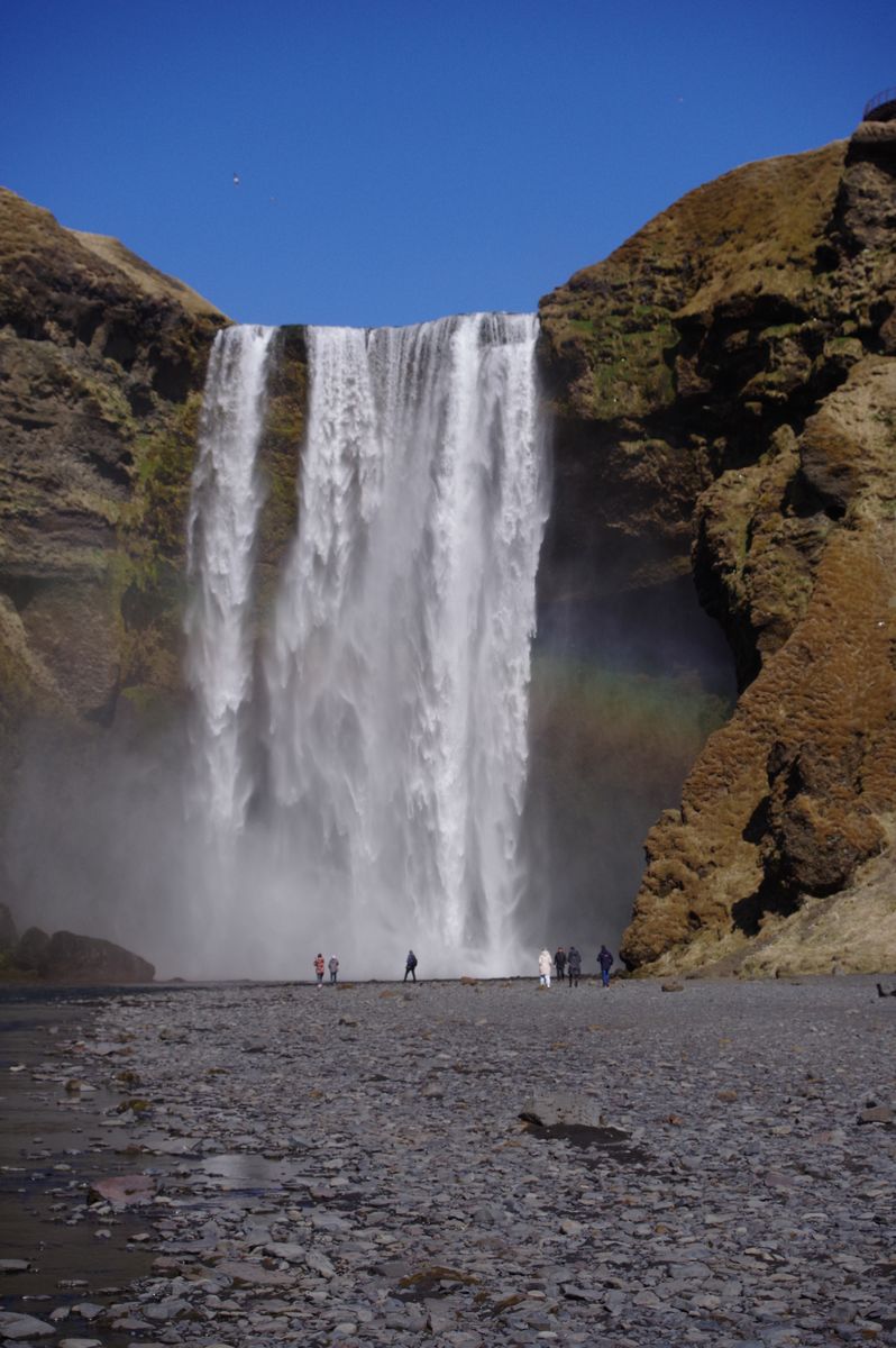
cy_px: 674
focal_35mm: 60
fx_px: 2244
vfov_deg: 33.4
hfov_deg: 22.6
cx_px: 448
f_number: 7.1
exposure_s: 1/2000
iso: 400
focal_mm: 40
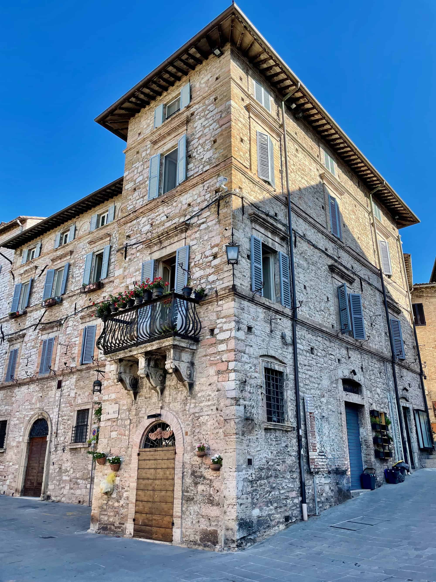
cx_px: 218
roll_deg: +0.4
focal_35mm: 26
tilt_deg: +21.6
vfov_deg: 67.3
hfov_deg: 53.1
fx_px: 437
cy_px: 291
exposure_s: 1/849
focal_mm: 4.2
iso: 32
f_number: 1.6
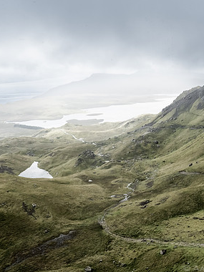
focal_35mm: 44
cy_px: 137
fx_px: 346
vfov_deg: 42.9
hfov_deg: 32.7
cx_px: 130
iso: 1250
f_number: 18
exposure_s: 1/100
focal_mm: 30
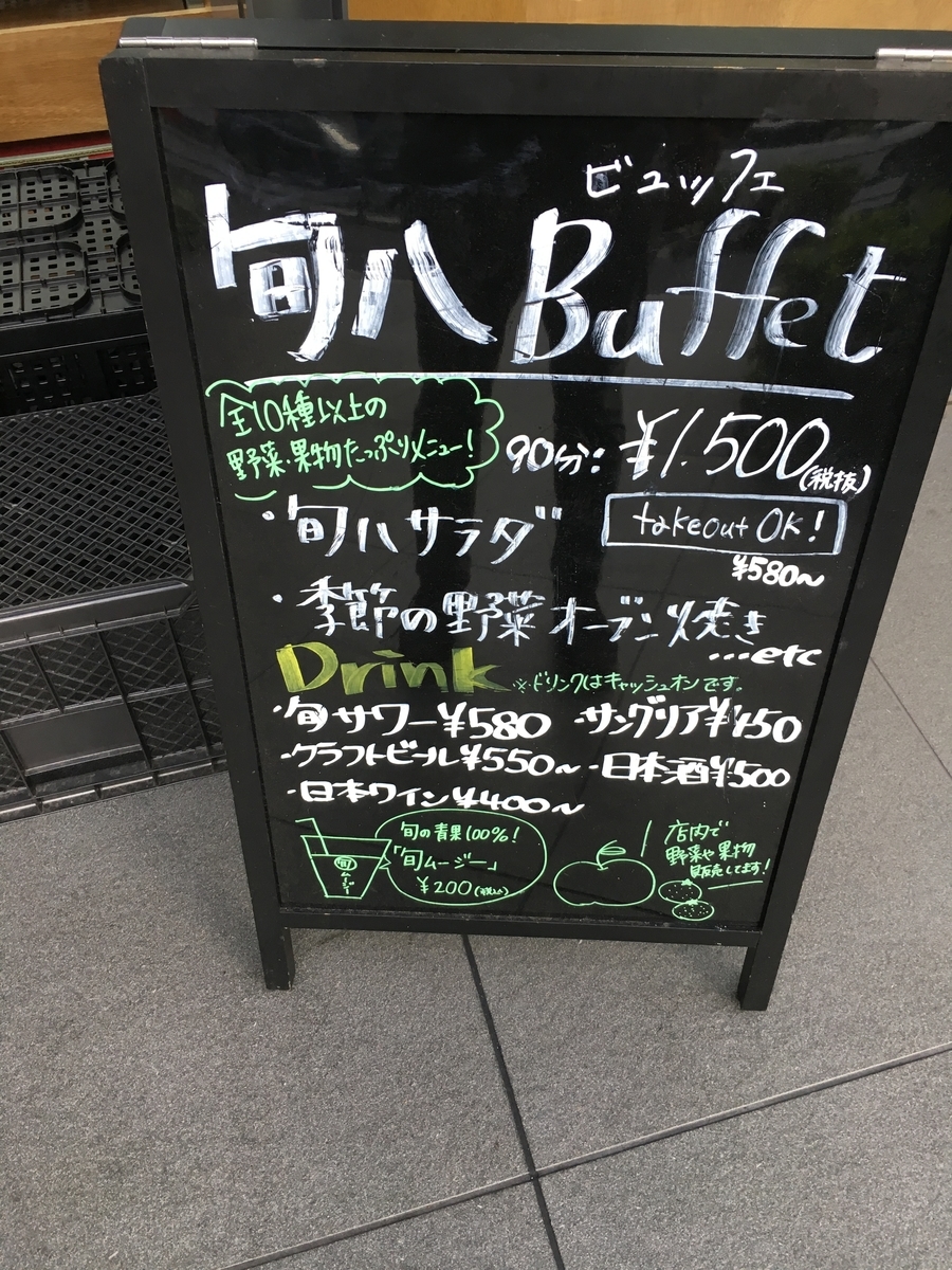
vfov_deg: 61.7
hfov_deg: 48.2
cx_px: 476
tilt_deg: -48.7
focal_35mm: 29
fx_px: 1063
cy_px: 635
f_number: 2.2
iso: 32
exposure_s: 1/30
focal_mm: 4.15
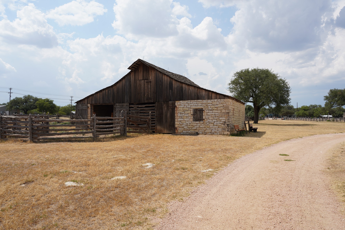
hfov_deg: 65.5
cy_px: 115
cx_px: 172
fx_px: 268
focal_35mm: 28
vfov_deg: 46.4
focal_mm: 28
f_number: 16
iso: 100
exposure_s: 1/100
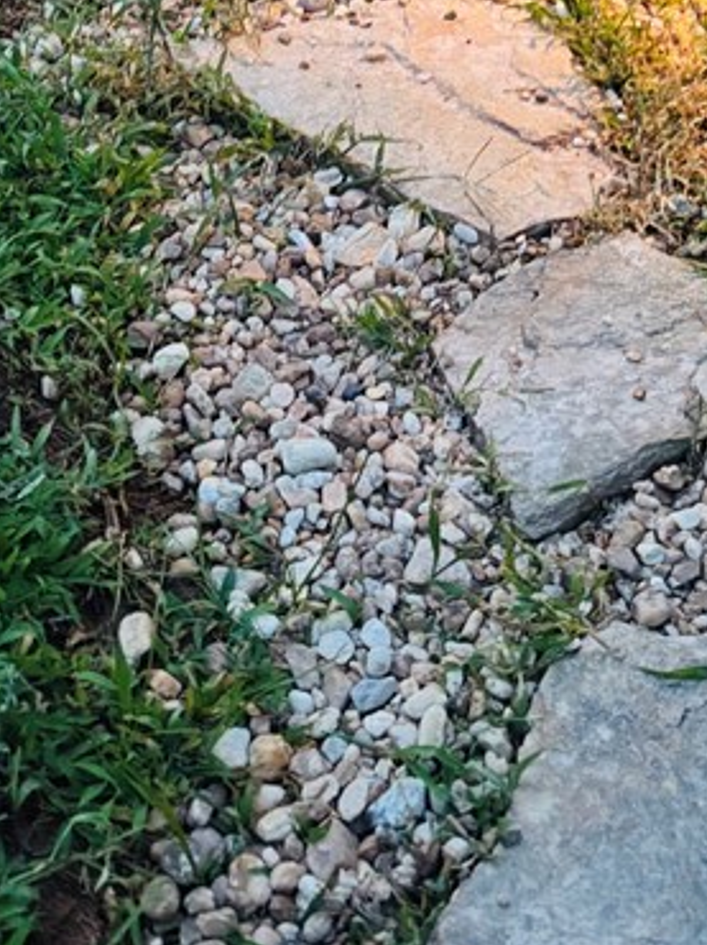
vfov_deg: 24.6
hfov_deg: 20.4
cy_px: -174
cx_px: 396
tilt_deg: -26.3
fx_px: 1963
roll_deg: -2.7
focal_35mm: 72
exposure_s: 1/30
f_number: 1.6
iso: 1000
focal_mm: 5.96
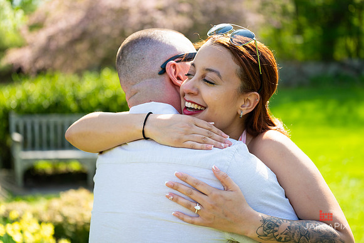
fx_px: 722
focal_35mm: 71
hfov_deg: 28.3
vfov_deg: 19.1
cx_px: 179
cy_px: 119
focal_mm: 70
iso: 200
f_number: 3.2
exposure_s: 1/1600
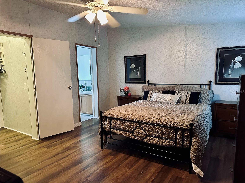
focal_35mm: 24
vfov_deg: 56.8
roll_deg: +0.8
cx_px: 122
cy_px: 92
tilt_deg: -7.4
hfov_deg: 71.6
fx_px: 170
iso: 640
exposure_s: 1/60
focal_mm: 6.86
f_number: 1.78
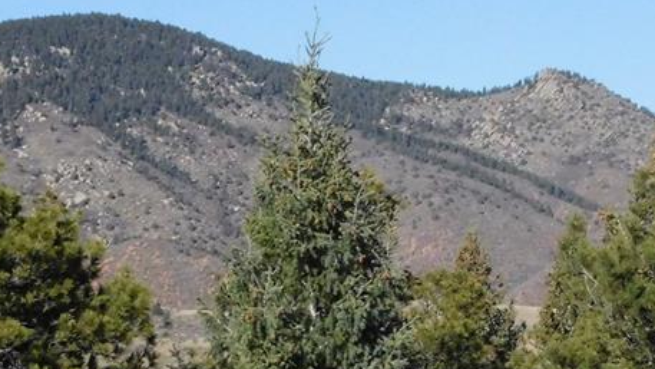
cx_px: 367
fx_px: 3387
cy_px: 110
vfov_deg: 6.2
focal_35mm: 195
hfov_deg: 11.0
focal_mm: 14.2
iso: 800
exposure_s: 1/1500
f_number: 8.8
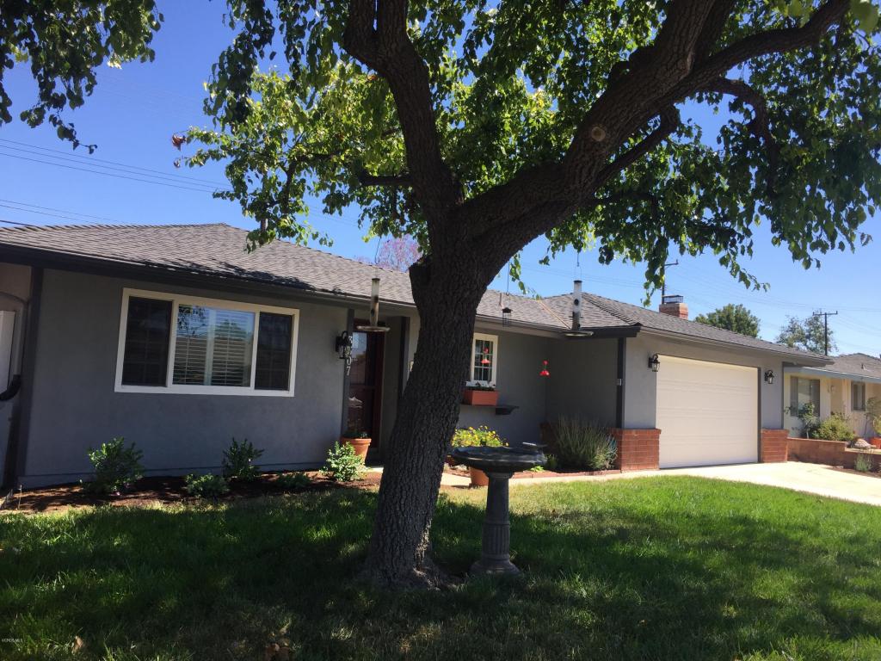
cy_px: 330
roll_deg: -3.8
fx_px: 738
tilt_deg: +5.2
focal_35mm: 29
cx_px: 440
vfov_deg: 48.2
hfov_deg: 61.7
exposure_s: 1/898
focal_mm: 4.15
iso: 32
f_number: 2.2
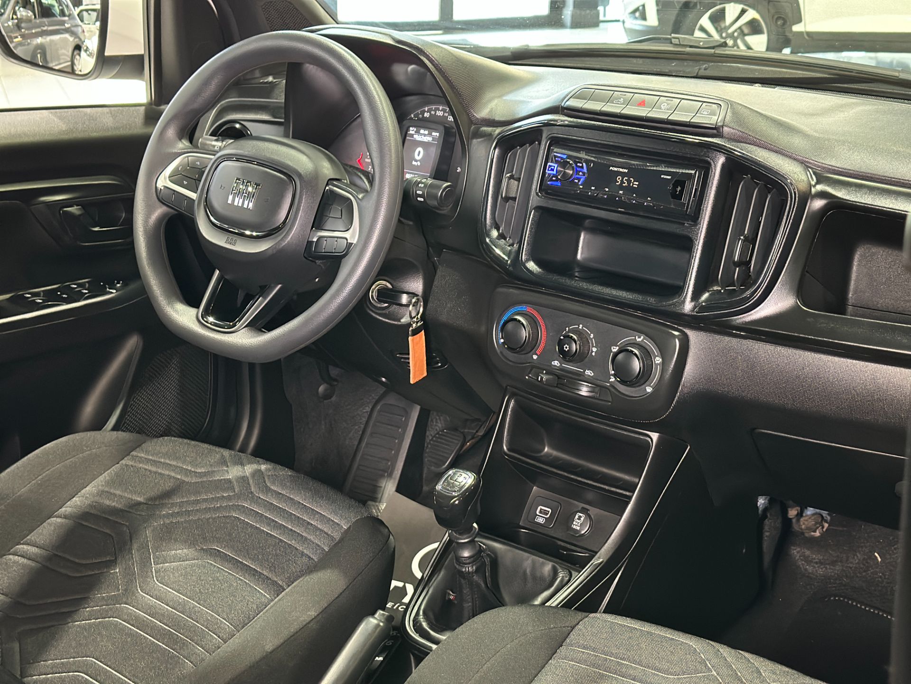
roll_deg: -0.8
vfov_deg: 30.3
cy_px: 342
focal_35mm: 48
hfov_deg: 39.7
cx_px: 456
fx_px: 1263
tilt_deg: -21.2
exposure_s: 1/30
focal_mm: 6.86
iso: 640
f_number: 1.78
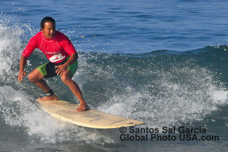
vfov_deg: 1.7
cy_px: 76
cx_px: 114
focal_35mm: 825
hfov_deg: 2.5
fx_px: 5226
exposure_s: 1/2500
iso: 1250
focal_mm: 550
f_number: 10
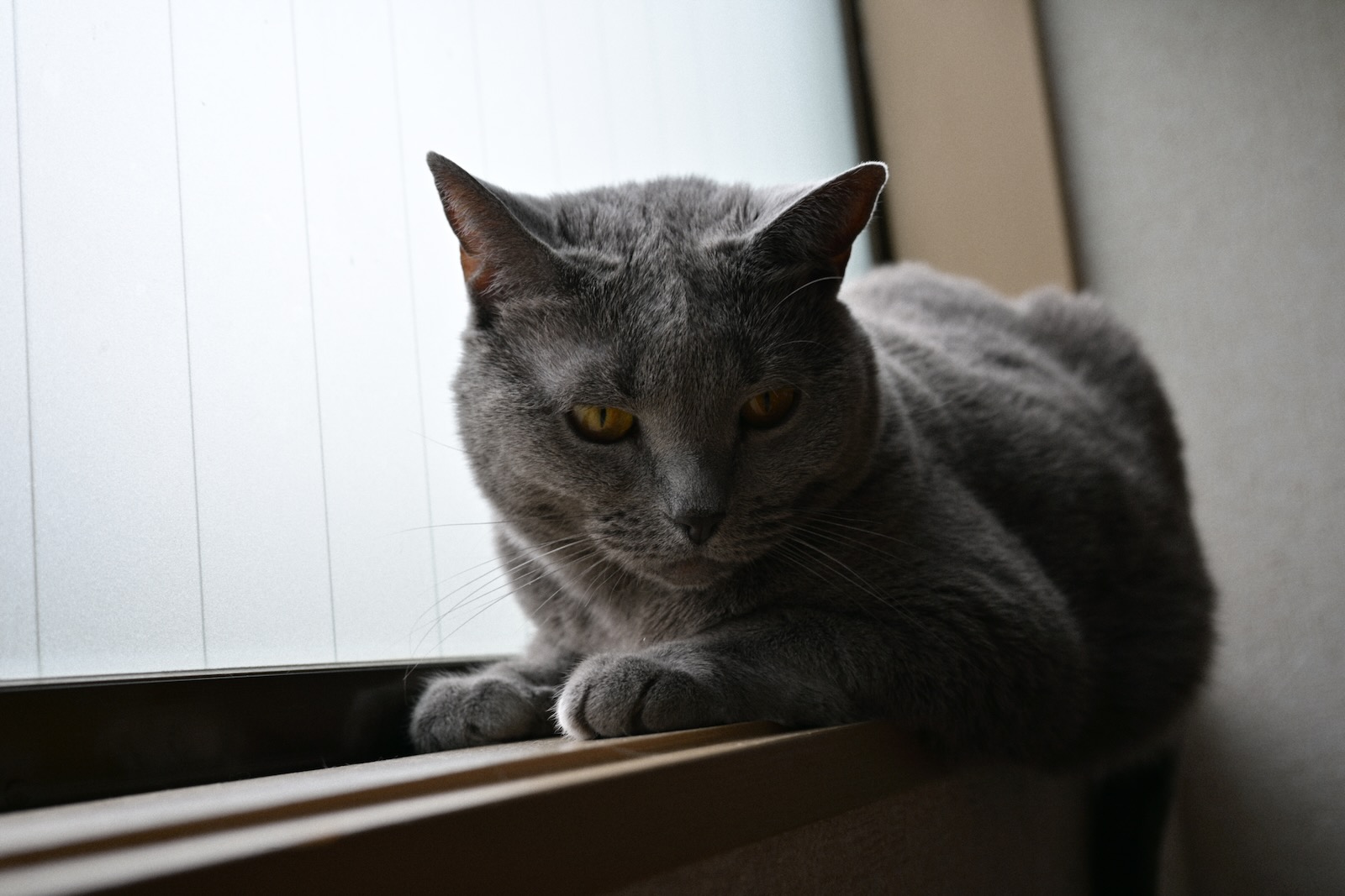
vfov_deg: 33.4
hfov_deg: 48.5
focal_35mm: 40
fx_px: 1494
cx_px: 672
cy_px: 448
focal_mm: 40
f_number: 5.6
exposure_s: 1/80
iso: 100
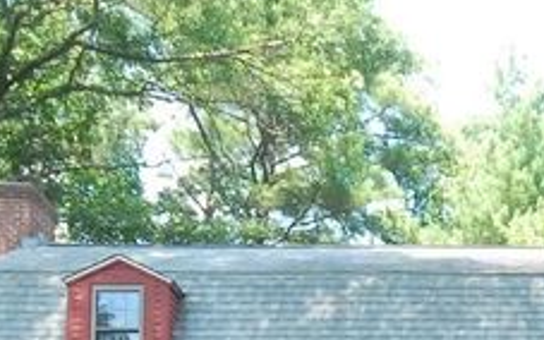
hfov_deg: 24.0
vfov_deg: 14.3
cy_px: 567
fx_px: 1231
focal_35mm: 83
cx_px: 518
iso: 400
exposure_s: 1/60
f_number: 8
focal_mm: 12
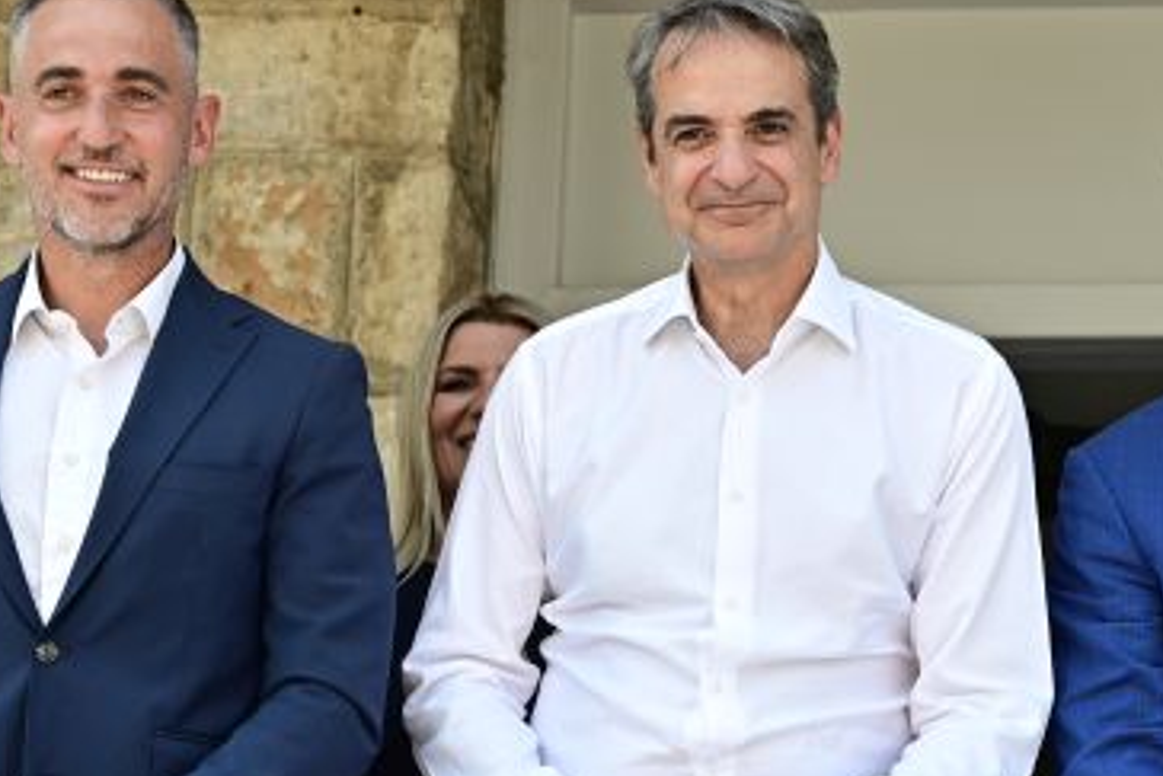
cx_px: 923
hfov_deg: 16.5
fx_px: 3975
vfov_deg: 11.1
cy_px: 522
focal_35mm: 123
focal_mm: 56
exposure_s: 1/640
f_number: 5
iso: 500
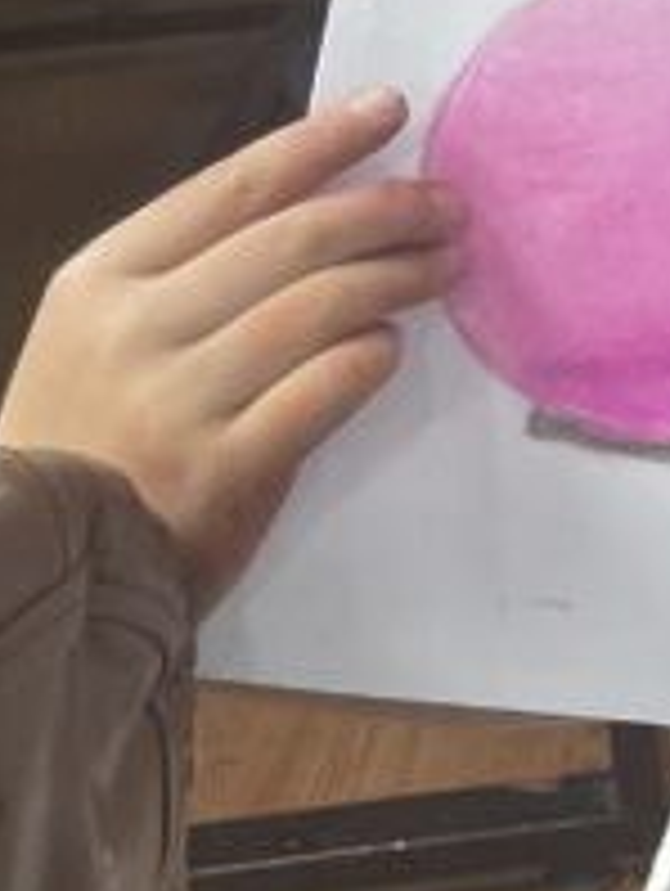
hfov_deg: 10.6
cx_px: 1452
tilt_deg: -15.3
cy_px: -333
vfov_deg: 14.8
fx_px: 3245
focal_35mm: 126
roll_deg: +3.0
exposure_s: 1/100
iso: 80
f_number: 1.6
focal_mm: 5.1
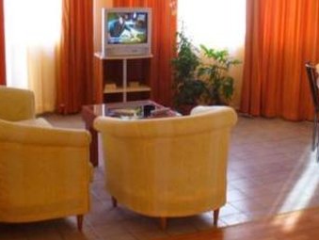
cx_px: 190
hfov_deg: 31.1
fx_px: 572
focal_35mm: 62
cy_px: 80
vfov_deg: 23.6
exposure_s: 1/15
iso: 150
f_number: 2.8
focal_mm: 6.1
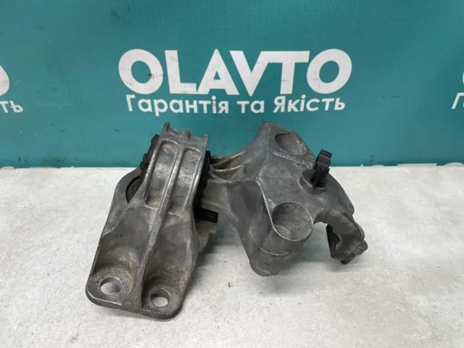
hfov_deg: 67.3
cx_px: 232
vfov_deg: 53.1
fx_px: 349
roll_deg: +2.0
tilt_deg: -37.2
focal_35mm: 26
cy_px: 174
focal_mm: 4.2
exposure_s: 1/100
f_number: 1.6
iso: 125
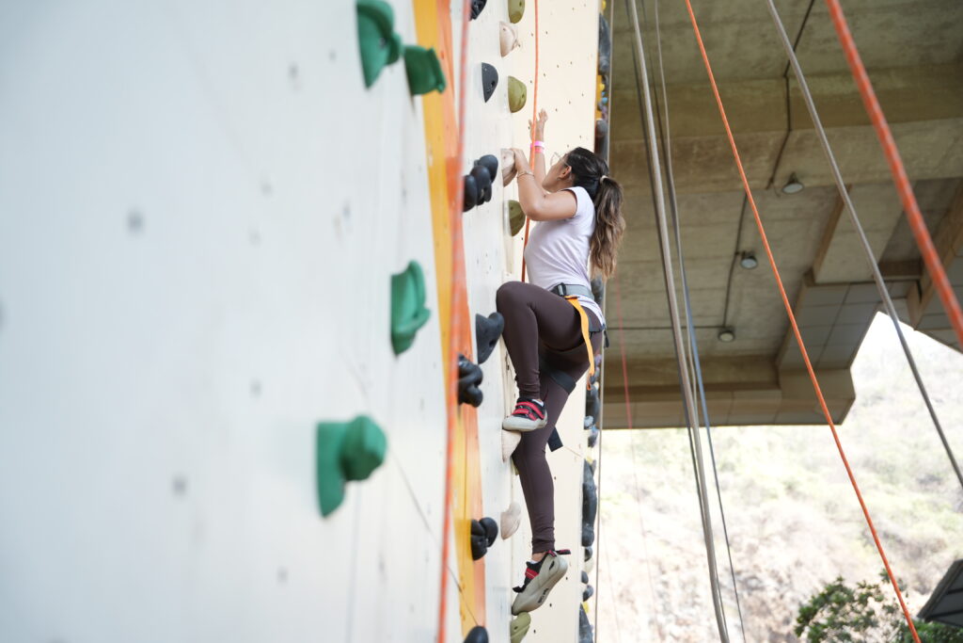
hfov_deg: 48.8
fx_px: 1062
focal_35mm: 40
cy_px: 322
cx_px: 482
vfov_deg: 33.6
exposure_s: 1/320
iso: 250
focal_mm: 39.7
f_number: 2.8
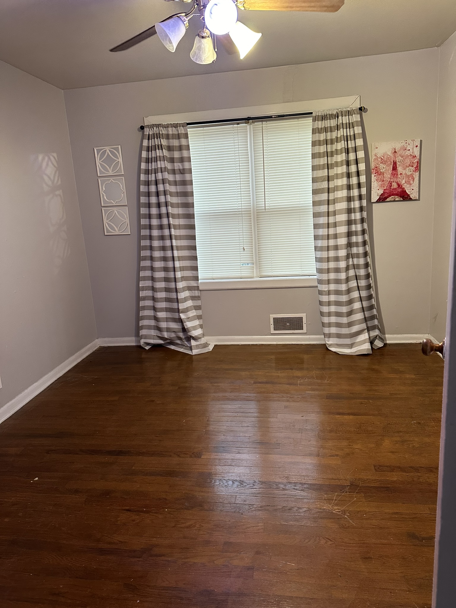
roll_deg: +4.1
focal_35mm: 24
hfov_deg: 56.8
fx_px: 422
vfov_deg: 71.6
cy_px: 304
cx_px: 228
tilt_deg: -11.4
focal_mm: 6.86
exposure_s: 1/60
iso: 320
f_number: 1.78
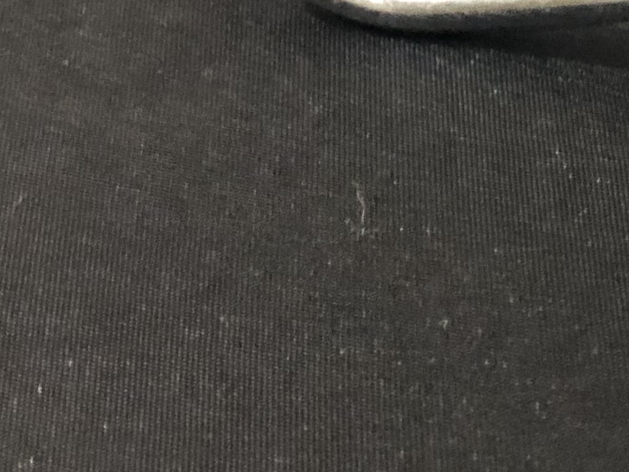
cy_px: 162
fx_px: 1999
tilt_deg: -45.3
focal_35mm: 110
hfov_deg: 16.4
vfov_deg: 13.4
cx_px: 927
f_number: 1.8
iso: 125
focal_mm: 3.99
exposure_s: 1/4
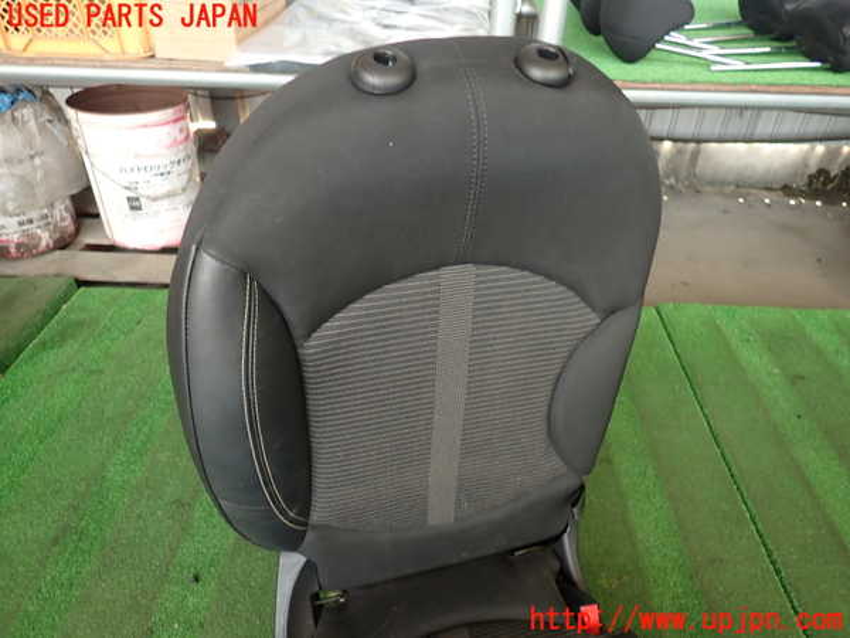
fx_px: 614
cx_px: 425
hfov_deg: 69.4
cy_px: 319
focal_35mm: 25
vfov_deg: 54.9
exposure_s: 1/60
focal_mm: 4.5
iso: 200
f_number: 2
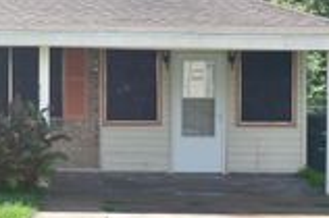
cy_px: 111
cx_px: 19
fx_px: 1041
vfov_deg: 12.0
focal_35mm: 114
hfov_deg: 17.6
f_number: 5
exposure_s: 1/200
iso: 100
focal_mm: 24
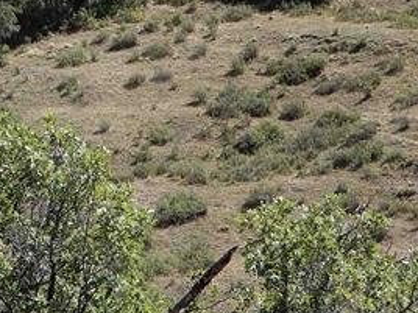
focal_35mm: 191
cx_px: -55
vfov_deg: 7.7
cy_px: -106
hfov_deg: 10.2
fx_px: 2306
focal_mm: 8.9
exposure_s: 1/400
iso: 80
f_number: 4
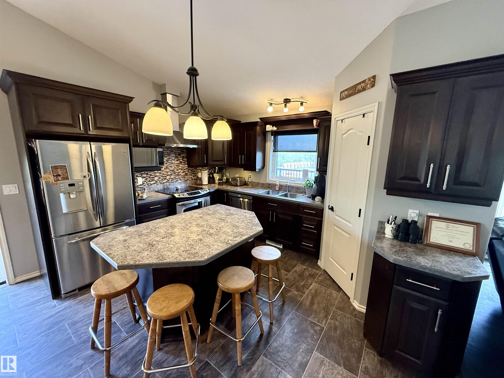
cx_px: 252
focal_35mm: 14
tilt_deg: -11.0
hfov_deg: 102.1
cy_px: 189
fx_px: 204
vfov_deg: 85.7
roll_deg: -1.0
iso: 400
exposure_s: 1/120
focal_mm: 2.22
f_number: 2.2
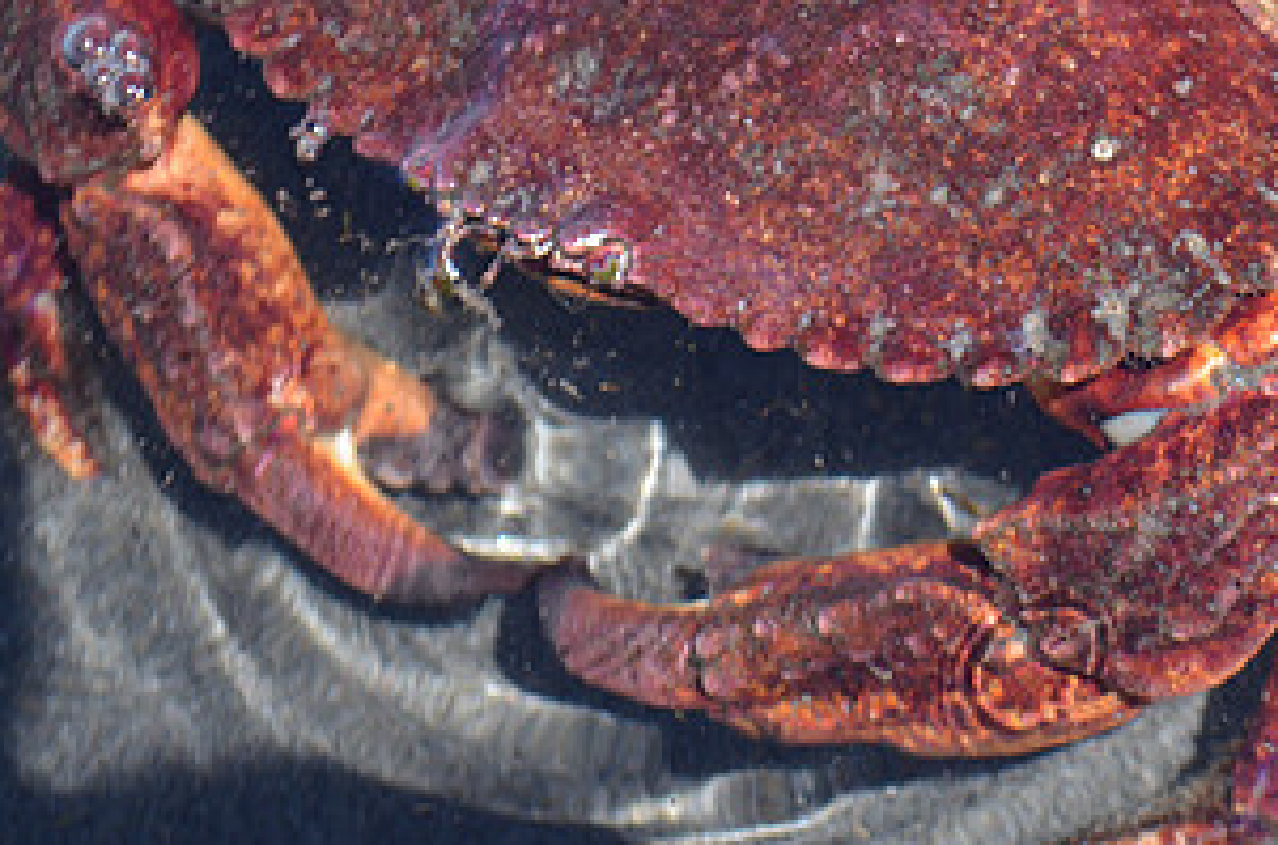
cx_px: 1083
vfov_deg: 8.6
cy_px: 119
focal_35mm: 159
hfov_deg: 12.9
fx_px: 5628
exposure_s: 1/1000
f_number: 5.6
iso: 560
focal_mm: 55
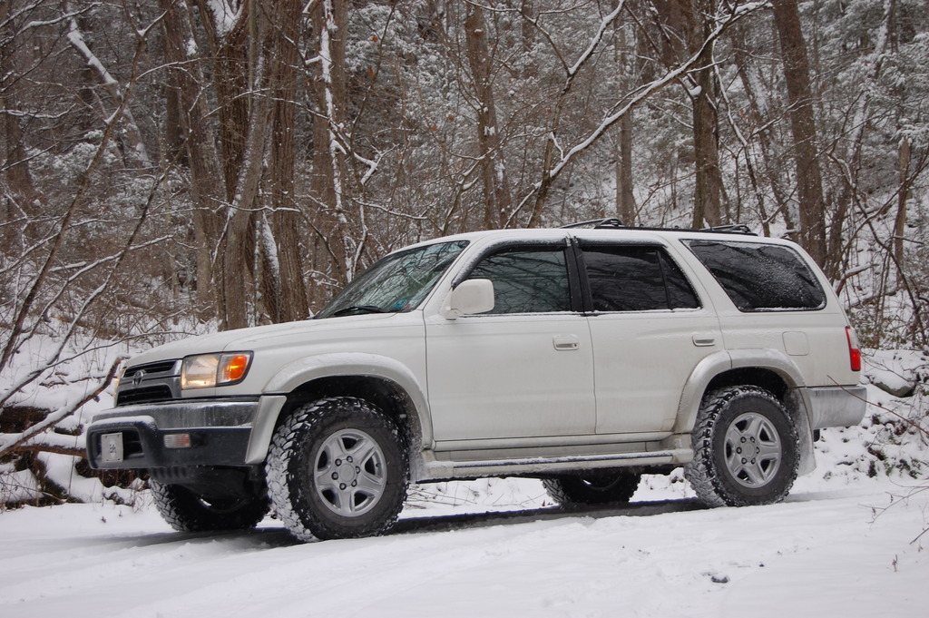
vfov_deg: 20.1
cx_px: 464
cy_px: 309
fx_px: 1740
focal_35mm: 68
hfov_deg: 29.9
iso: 200
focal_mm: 45
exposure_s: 1/160
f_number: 6.3
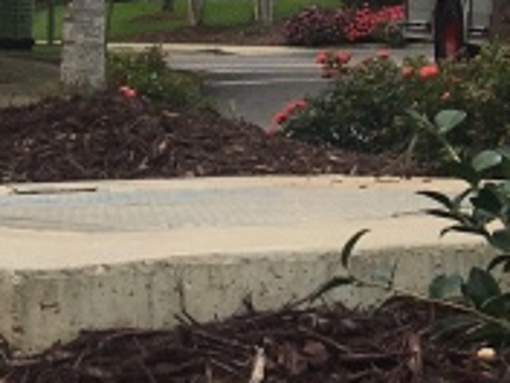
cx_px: 913
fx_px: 2490
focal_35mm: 169
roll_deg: +0.9
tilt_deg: +3.8
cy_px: -73
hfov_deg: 10.9
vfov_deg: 8.7
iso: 25
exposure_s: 1/1083
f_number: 2.2
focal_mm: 4.15
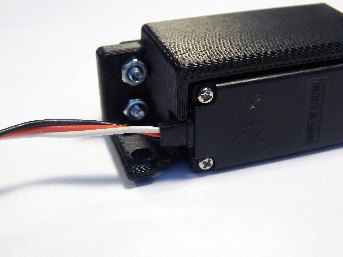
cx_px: 172
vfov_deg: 27.0
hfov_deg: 35.5
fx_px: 535
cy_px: 128
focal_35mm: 54
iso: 140
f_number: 3.8
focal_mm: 9.7
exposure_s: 1/30
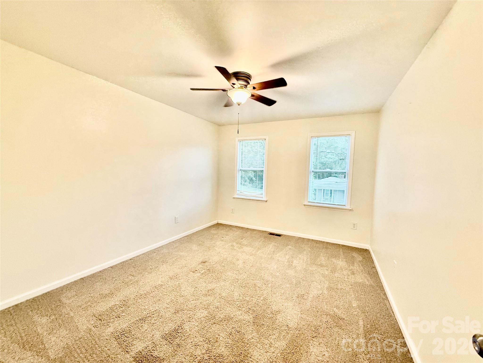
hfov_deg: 102.1
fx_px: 195
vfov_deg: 85.7
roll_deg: -1.6
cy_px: 182
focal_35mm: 14
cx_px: 242
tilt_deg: -2.0
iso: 250
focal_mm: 2.22
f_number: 2.2
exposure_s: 1/60
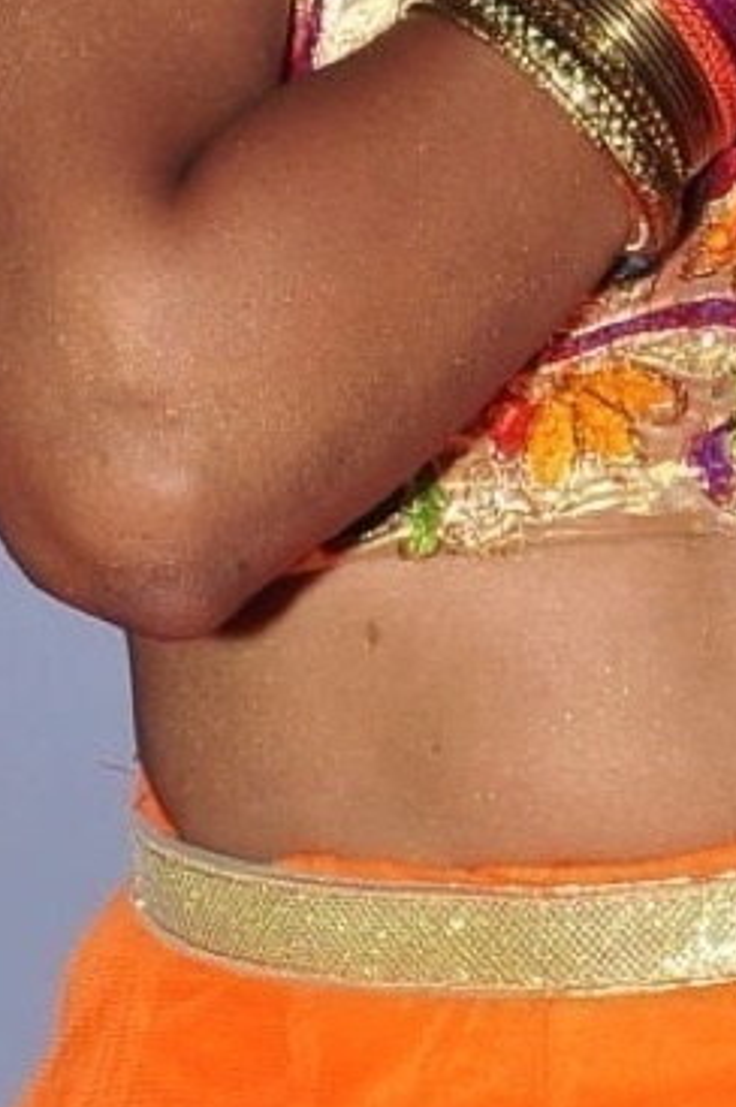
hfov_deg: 3.6
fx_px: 11797
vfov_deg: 5.4
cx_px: 866
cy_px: 274
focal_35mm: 384
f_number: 11
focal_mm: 52
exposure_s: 1/125
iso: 400
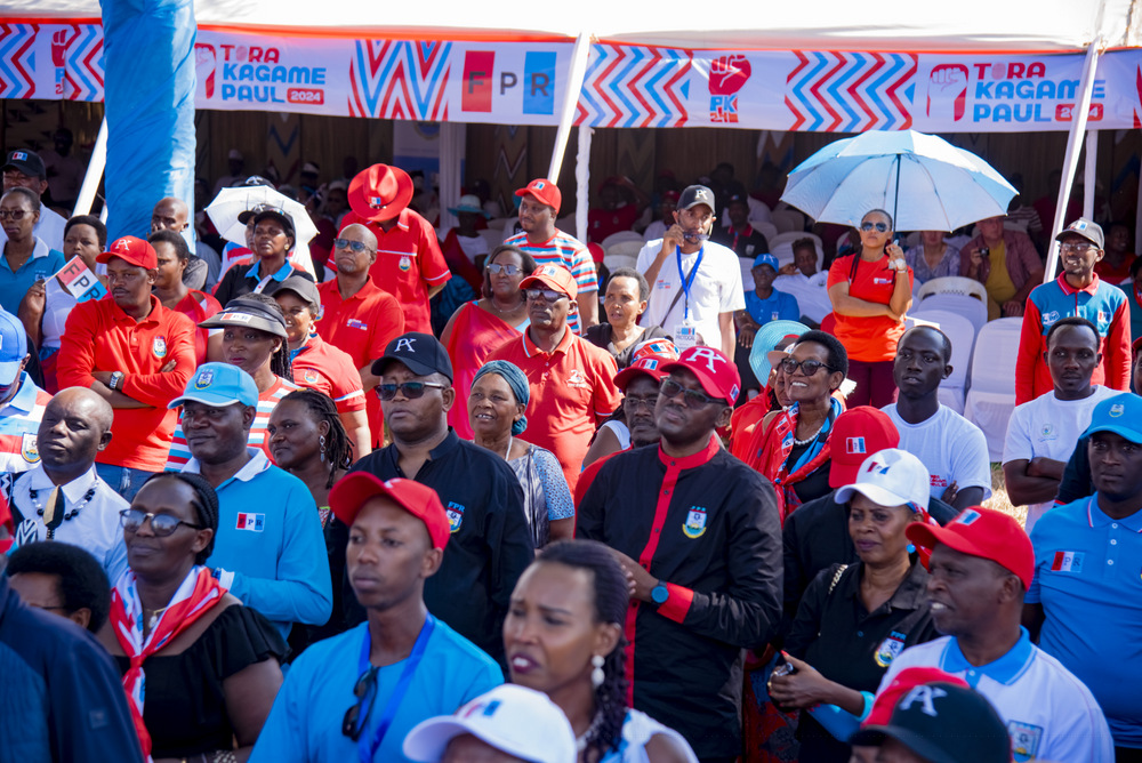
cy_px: 382
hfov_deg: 27.0
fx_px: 2380
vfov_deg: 18.2
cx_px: 571
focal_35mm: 75
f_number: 4.5
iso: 320
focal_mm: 75
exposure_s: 1/200
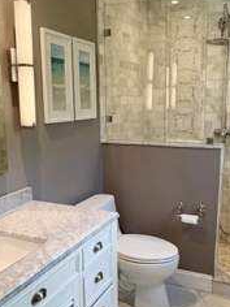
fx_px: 337
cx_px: 140
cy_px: 169
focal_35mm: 38
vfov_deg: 48.9
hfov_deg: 37.5
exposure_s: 1/120
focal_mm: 2.22
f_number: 2.2
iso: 160
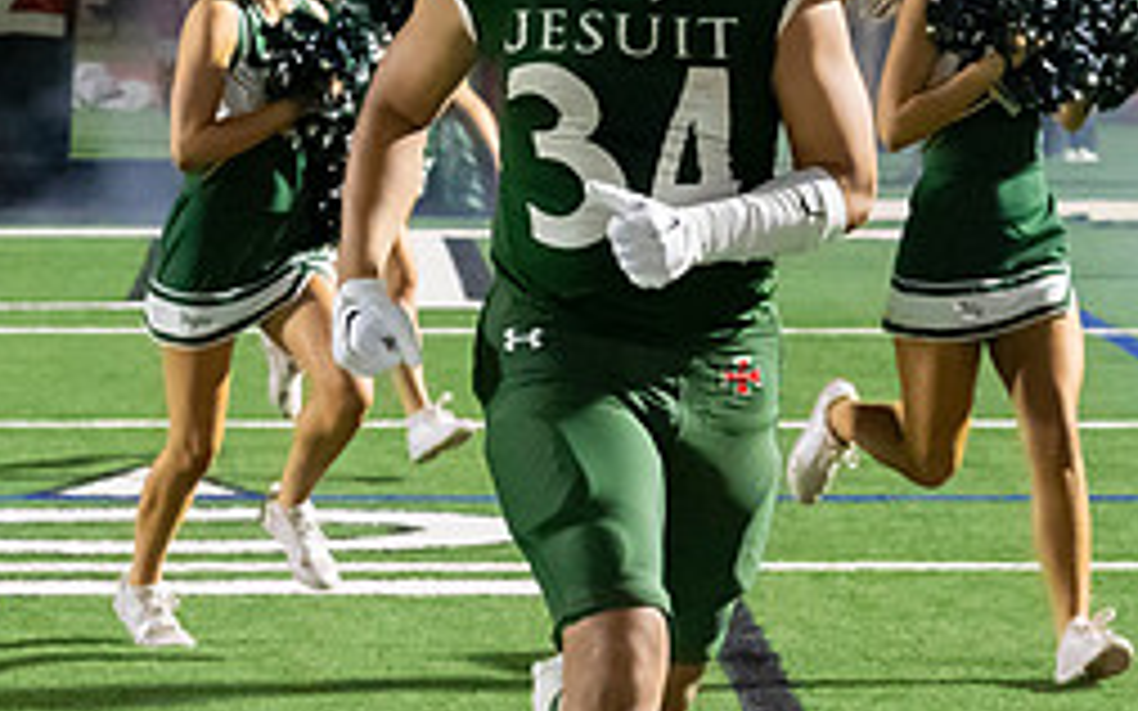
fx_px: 7659
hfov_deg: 8.5
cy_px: -55
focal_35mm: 247
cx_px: 676
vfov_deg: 5.3
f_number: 5.6
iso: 10000
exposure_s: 1/400
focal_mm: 72
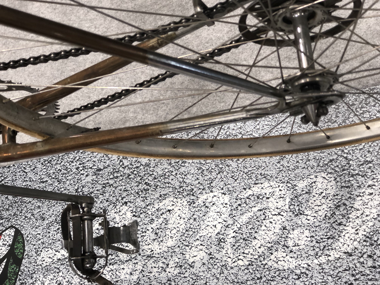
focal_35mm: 57
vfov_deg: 25.7
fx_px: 626
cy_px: 142
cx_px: 190
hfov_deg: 33.8
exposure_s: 1/33
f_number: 2.8
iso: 64
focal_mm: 6.6
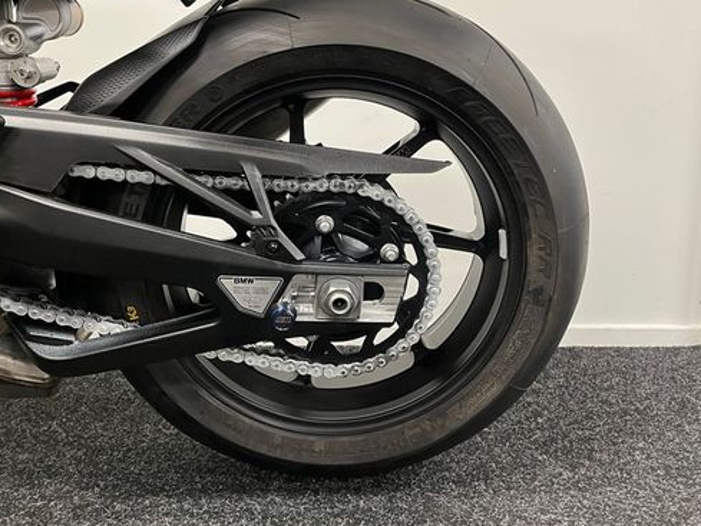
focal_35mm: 34
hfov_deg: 53.8
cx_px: 310
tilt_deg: -9.9
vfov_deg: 41.7
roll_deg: +0.4
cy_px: 218
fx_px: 689
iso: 200
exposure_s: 1/50
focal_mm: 5.1
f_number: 1.6
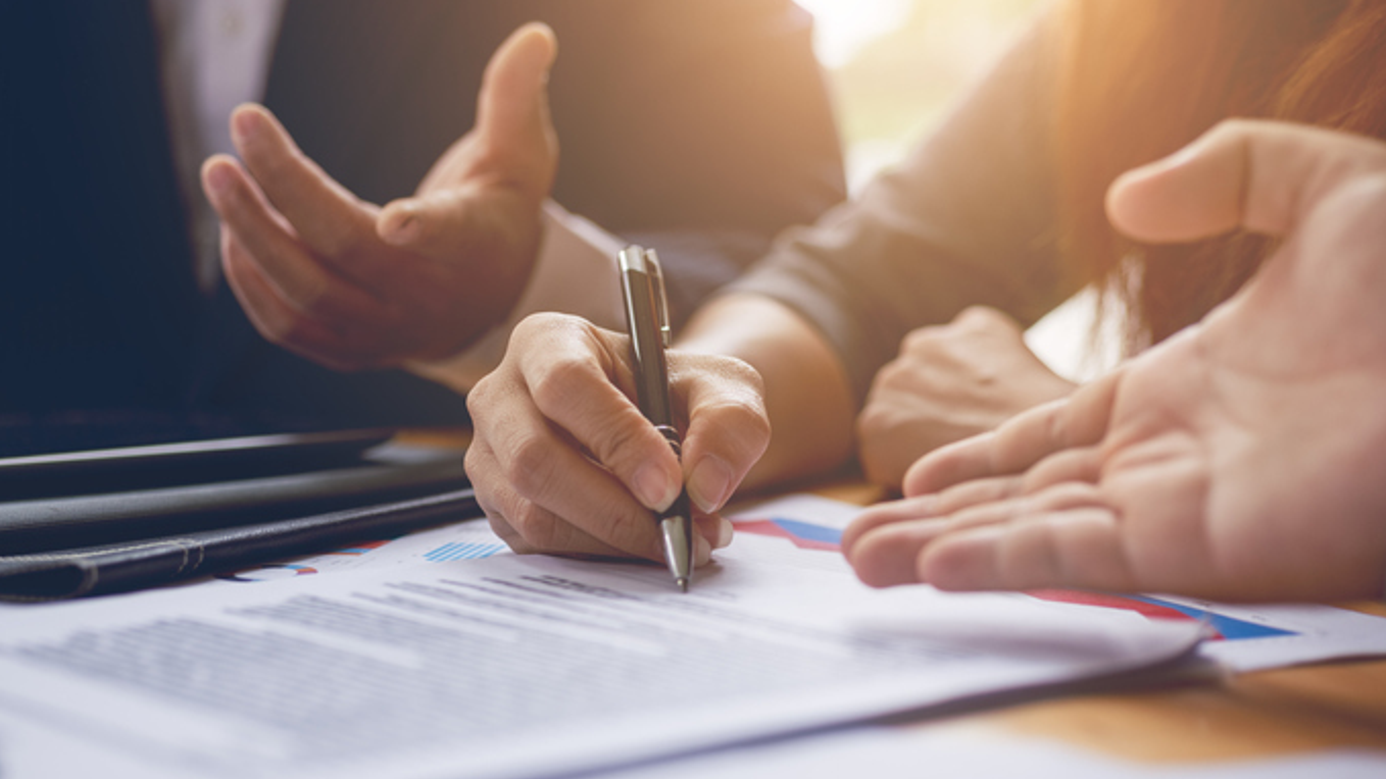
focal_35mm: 67
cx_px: 680
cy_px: 399
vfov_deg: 18.0
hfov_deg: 31.4
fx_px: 2462
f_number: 3.5
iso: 160
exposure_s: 1/320
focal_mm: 60
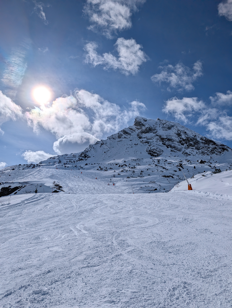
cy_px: 154
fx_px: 214
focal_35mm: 24
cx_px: 116
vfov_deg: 71.5
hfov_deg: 56.9
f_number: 1.68
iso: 23
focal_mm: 6.9
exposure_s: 1/14493
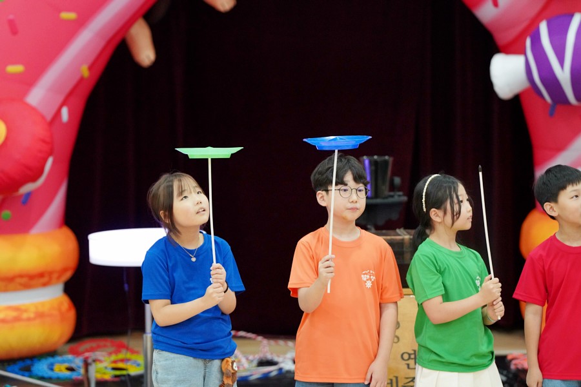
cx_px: 290
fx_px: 3228
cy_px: 194
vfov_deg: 6.9
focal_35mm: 200
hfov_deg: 10.3
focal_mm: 200
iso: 5000
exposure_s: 1/250
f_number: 4
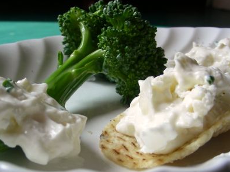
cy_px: 102
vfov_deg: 27.4
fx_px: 352
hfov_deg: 36.2
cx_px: 103
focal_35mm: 53
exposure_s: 1/44
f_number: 3.5
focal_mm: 6.3
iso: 50
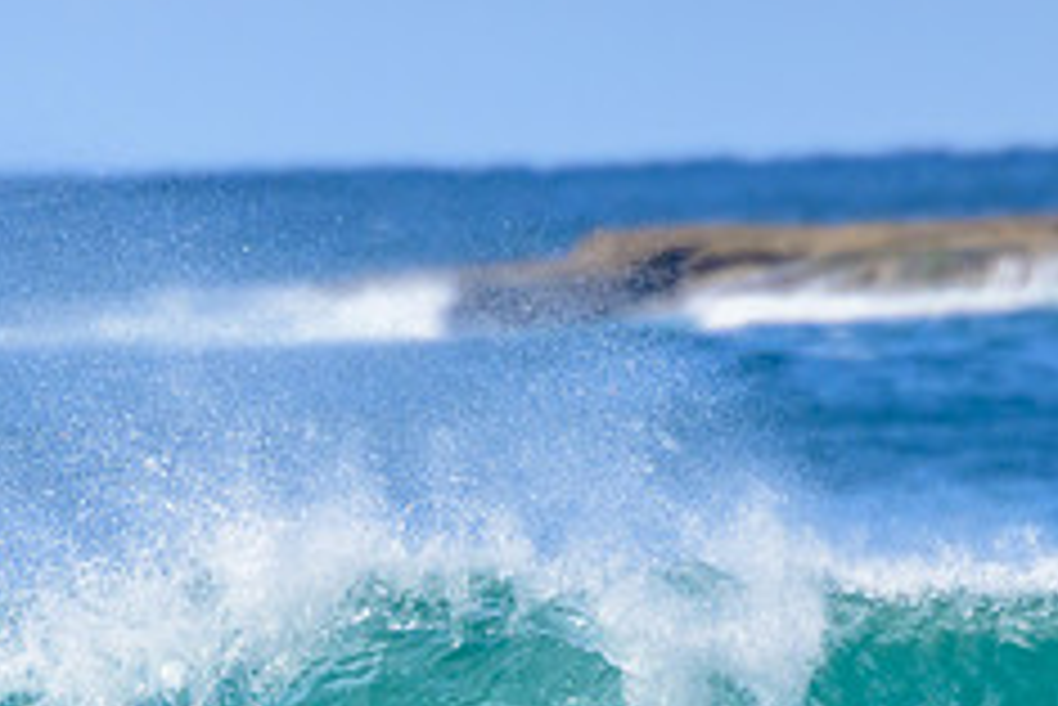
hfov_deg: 1.0
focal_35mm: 1974
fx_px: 58047
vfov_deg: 0.7
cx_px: 540
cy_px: 834
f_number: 11
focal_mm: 800
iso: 1600
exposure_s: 1/2000
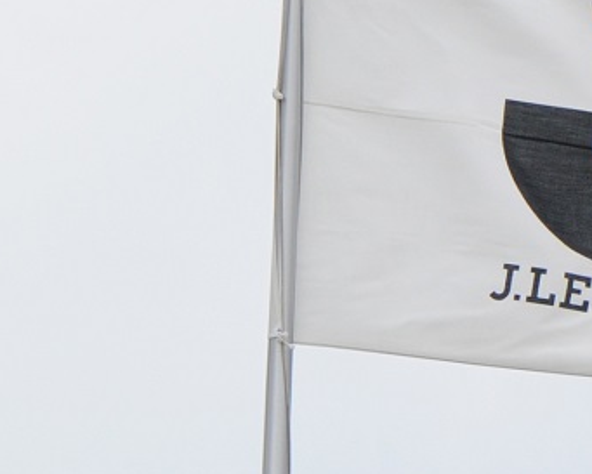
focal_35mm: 661
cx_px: 661
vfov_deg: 2.3
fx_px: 11585
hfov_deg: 2.9
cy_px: 207
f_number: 5.6
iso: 1250
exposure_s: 1/2500
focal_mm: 300
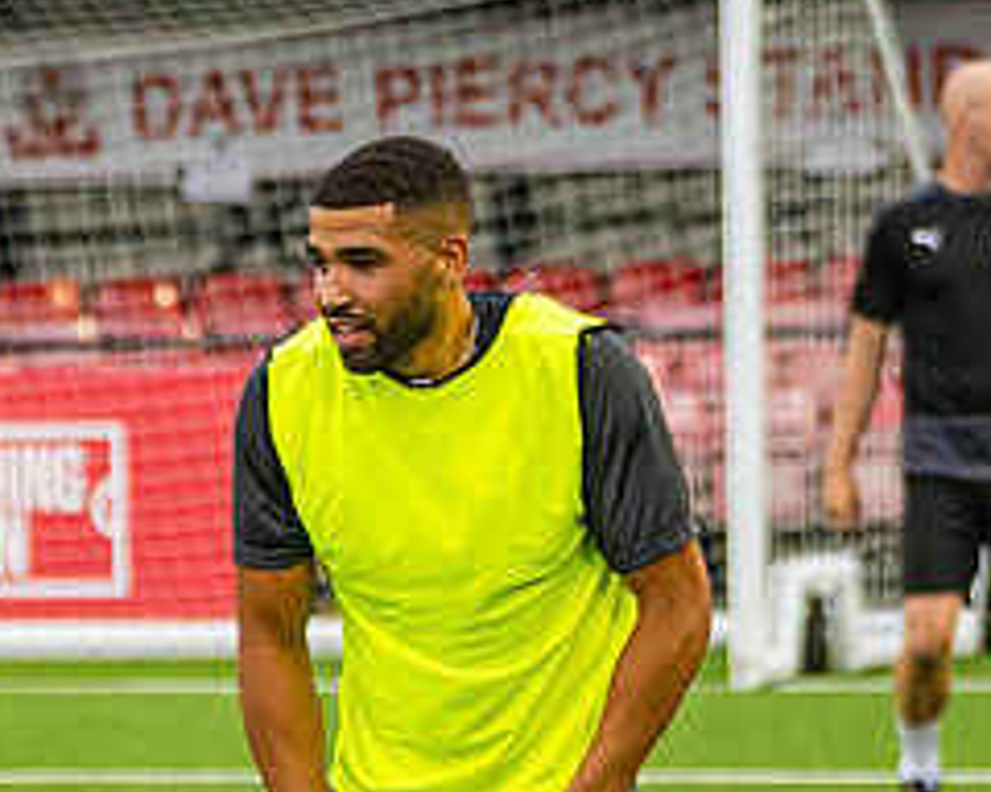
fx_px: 11409
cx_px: 380
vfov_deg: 4.0
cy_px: 833
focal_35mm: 389
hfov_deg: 5.0
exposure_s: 1/500
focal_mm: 98
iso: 1600
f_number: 2.8
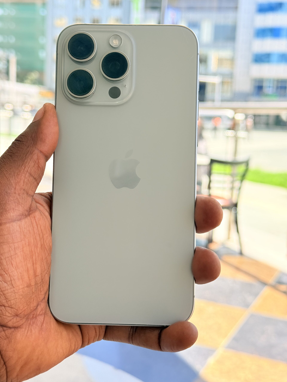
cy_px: 191
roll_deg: -3.6
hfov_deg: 30.3
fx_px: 531
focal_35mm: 48
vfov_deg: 39.7
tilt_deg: -6.8
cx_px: 144
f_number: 1.78
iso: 80
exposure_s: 1/1307
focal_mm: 6.76
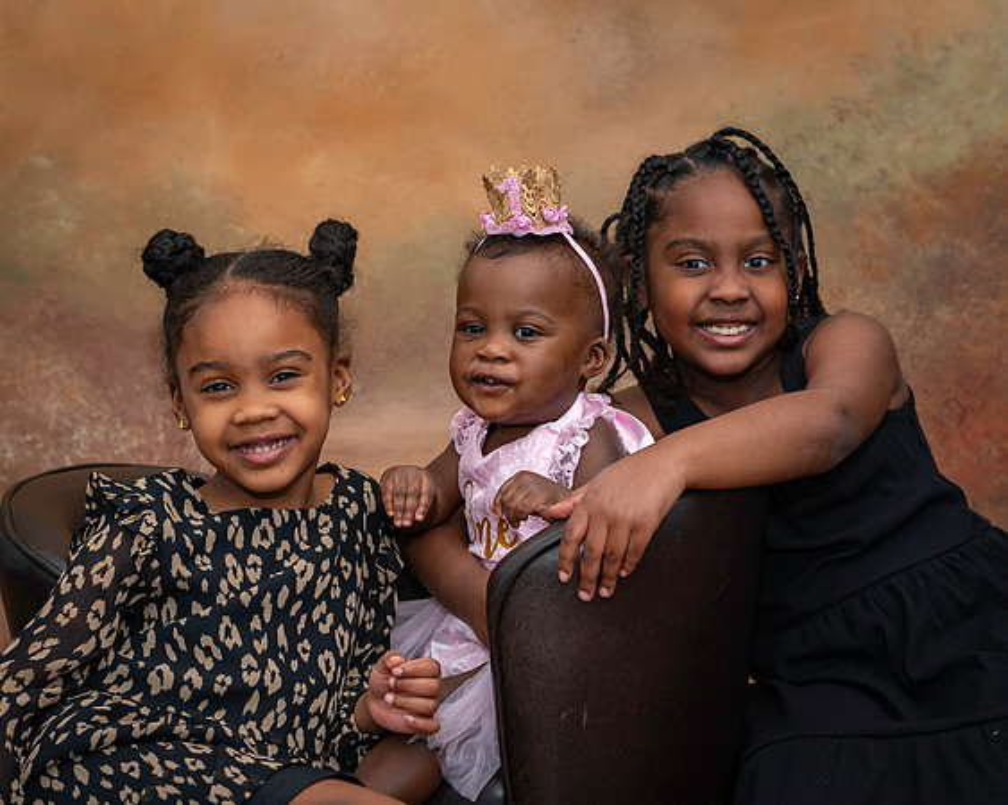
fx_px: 2357
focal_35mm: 79
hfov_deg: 24.1
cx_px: 556
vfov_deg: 19.4
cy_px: 496
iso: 250
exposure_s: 1/200
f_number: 5
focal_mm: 50
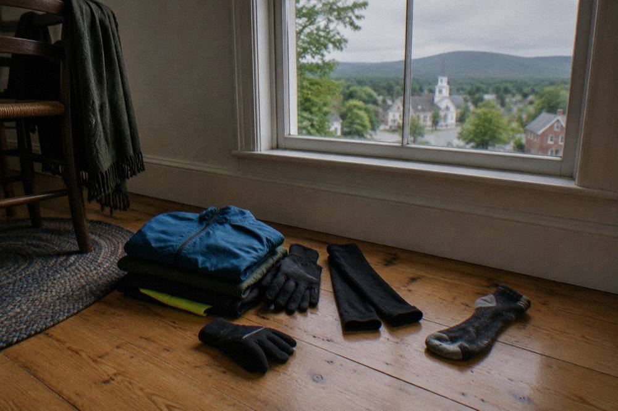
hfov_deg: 65.5
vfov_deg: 46.4
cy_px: 206
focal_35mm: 28
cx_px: 309
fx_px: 480
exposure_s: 1/500
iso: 640
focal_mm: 28
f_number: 5.6
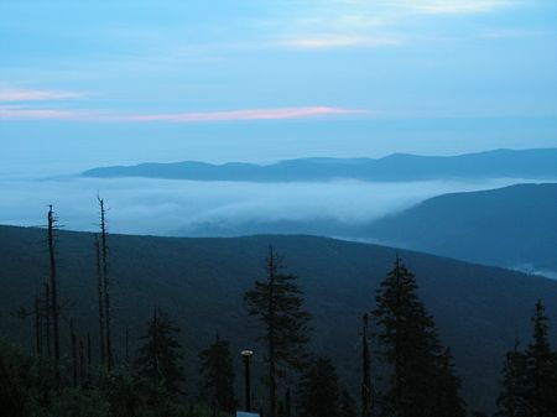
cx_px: 278
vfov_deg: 30.2
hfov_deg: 39.7
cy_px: 208
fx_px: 772
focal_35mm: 48
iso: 80
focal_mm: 8.1
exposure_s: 1/40
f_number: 3.2
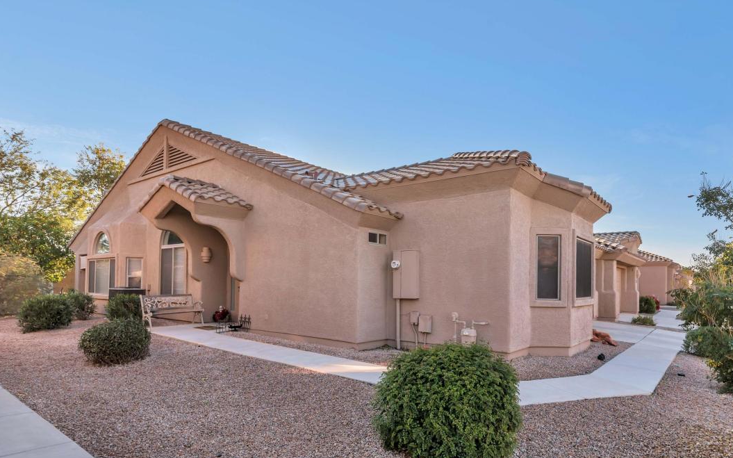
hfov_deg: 84.9
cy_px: 255
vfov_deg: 59.5
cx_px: 397
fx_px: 399
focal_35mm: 20
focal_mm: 18
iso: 400
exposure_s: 1/320
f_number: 9
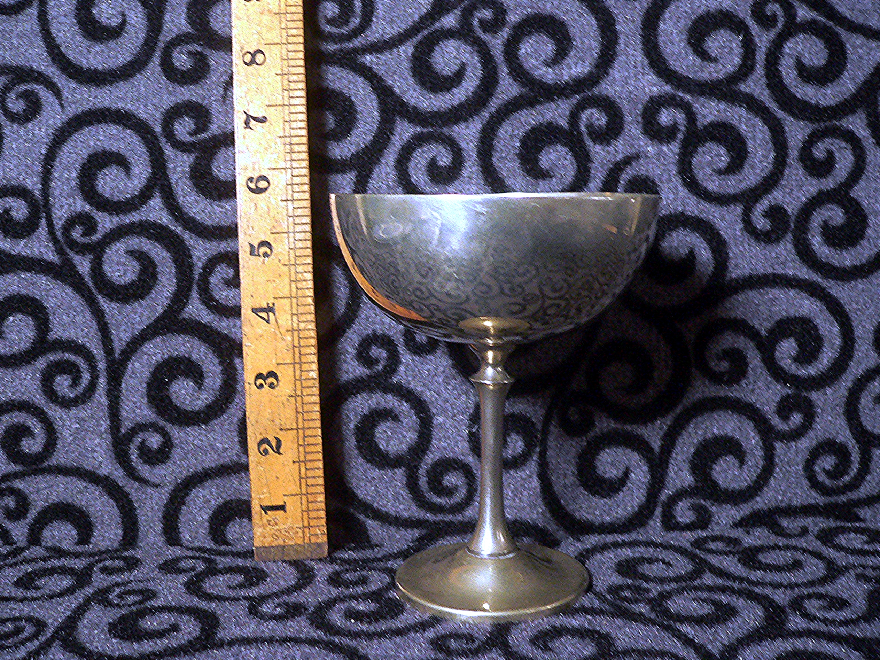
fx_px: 915
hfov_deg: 51.4
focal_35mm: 36
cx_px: 440
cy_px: 330
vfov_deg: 39.7
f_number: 2.8
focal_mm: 6
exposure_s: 1/6
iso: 400
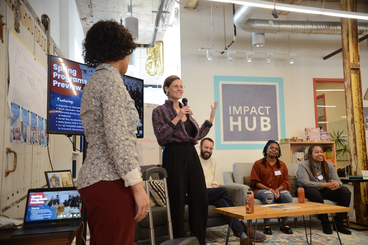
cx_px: 192
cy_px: 126
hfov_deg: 57.2
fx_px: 337
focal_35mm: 33
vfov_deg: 40.0
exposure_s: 1/100
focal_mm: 31
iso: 1600
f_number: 4.5
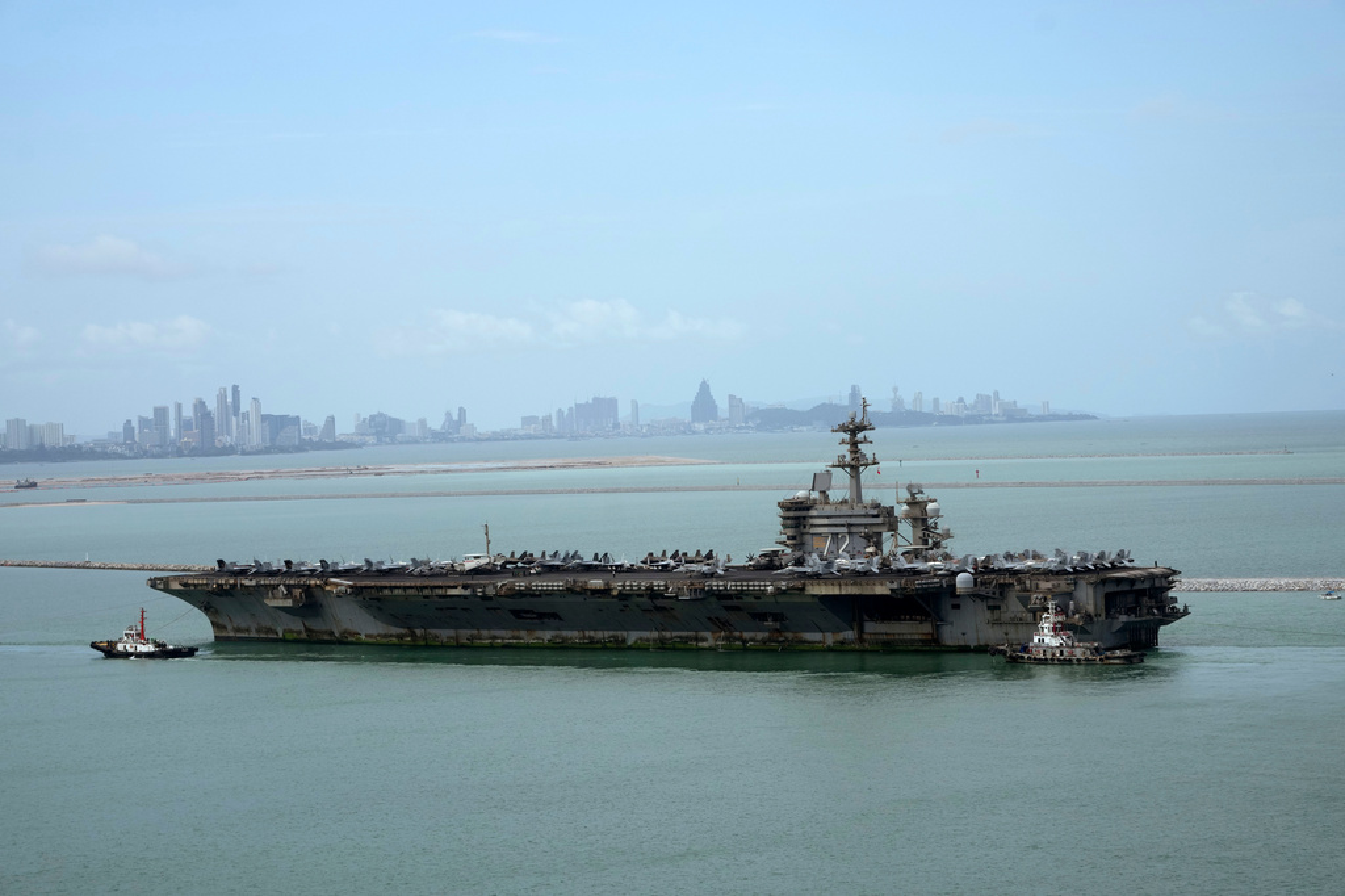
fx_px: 3996
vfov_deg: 12.8
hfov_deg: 19.1
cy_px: 448
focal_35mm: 107
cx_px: 672
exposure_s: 1/4000
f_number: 6.3
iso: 500
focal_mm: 107
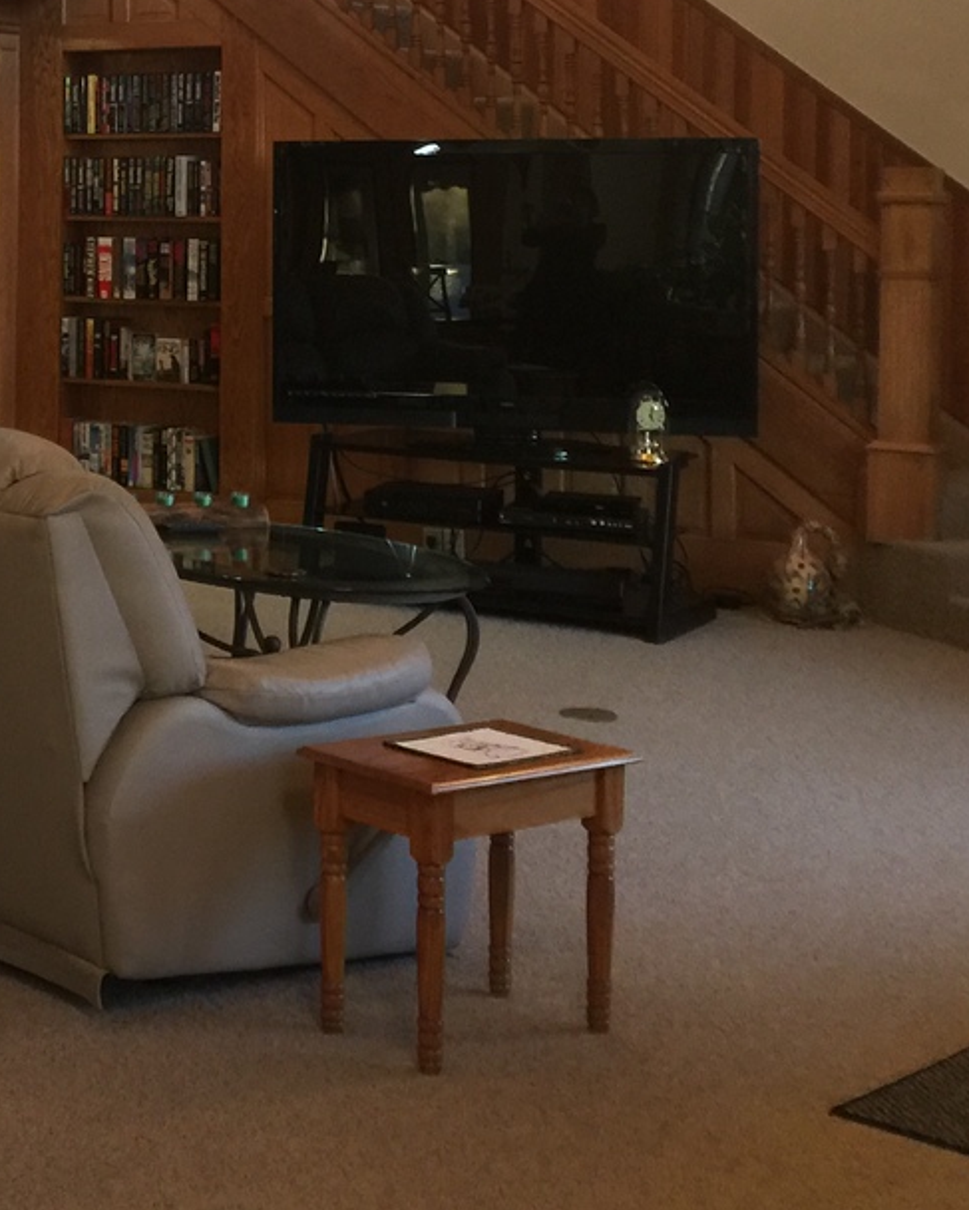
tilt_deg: -1.4
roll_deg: -0.5
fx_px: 2400
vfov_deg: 27.7
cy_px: 249
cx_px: -219
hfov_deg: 21.1
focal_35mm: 67
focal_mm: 4.15
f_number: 2.2
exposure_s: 1/15
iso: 80
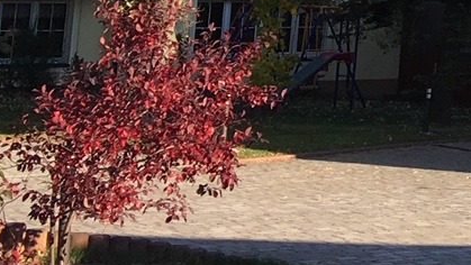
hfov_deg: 12.0
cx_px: 1035
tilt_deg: +5.8
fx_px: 1899
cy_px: -283
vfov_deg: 7.6
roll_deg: -1.3
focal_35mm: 152
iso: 25
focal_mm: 4.15
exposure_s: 1/557
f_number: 2.2
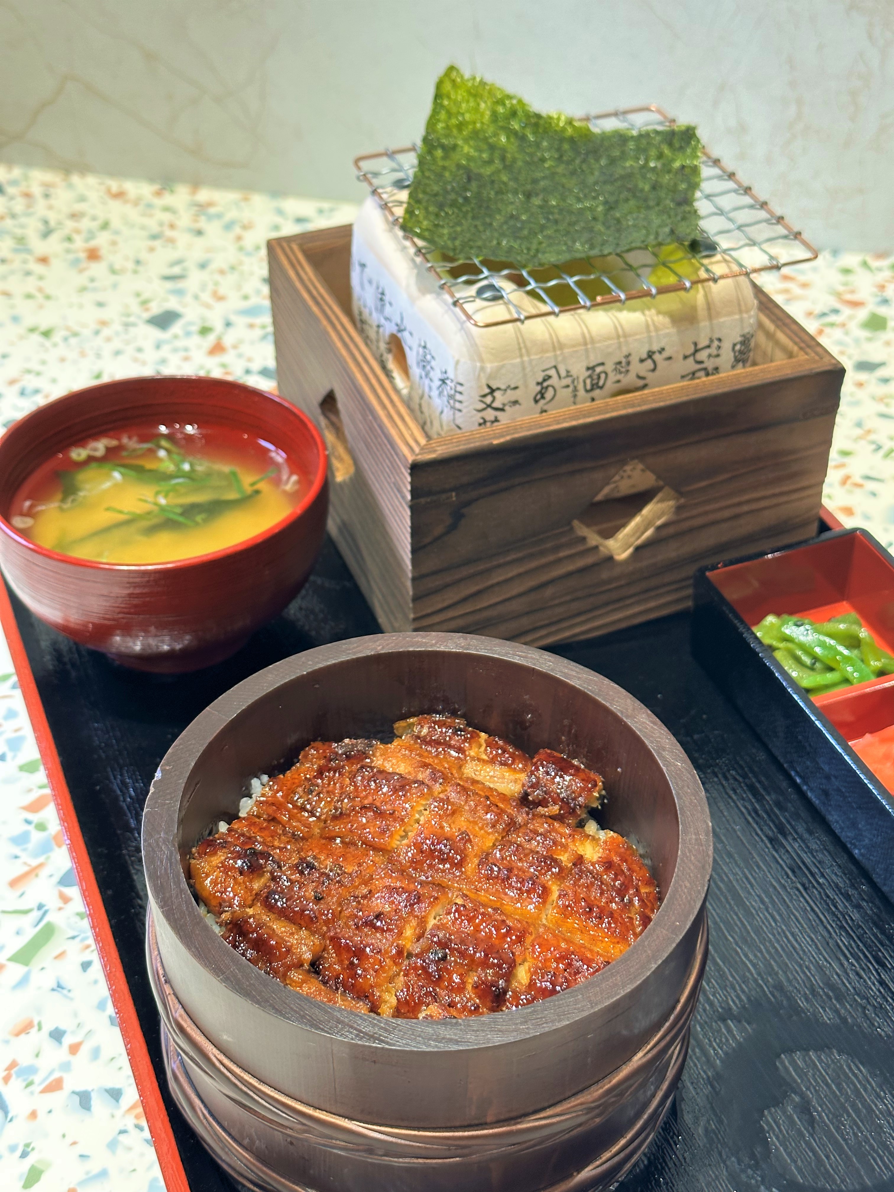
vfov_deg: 39.7
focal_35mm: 48
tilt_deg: -39.7
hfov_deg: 30.3
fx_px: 1653
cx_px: 447
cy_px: 596
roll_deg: +1.6
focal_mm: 6.86
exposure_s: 1/59
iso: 160
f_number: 1.78
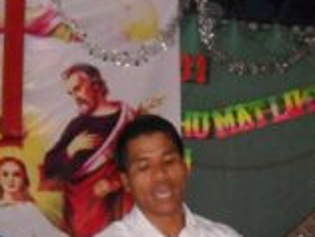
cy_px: 291
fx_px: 1193
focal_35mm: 131
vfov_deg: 11.1
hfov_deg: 15.0
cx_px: 88
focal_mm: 8.2
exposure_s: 1/45
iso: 400
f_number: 3.8
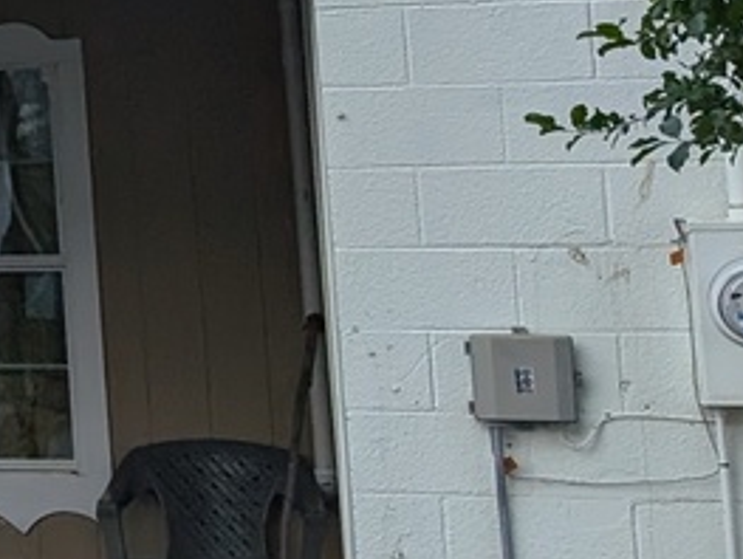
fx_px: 2816
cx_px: -1037
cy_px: -62
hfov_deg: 12.1
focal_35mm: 131
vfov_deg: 11.2
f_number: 1.68
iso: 21
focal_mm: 6.9
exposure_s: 1/1558
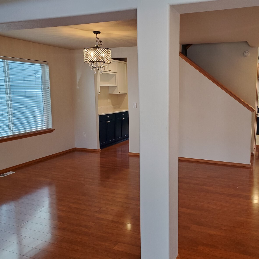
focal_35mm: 31
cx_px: 165
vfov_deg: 52.5
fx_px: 262
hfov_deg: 51.9
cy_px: 131
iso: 250
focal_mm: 4.3
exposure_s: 1/120
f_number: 2.4
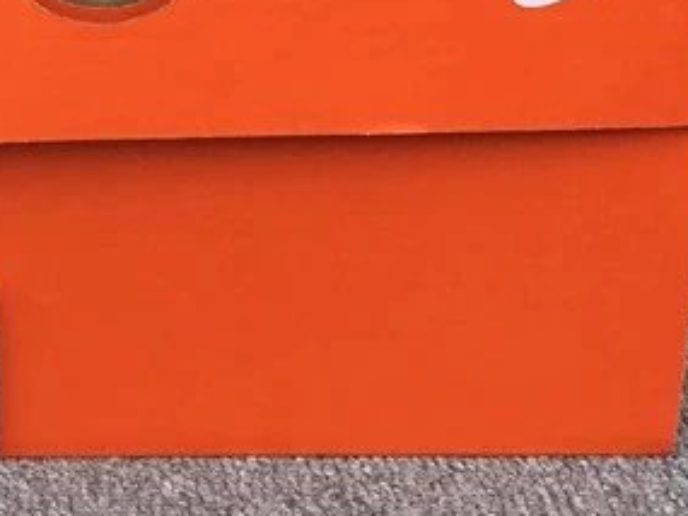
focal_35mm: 98
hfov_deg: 19.8
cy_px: -168
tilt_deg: -19.0
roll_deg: +0.3
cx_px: 142
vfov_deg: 14.4
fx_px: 1949
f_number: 2.4
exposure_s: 1/420
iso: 25
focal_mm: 3.3
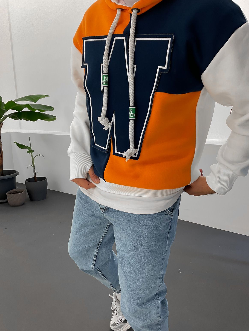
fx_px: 288
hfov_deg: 46.8
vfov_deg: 60.0
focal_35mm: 30
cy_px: 170
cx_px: 128
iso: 40
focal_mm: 3
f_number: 1.8
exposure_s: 1/50
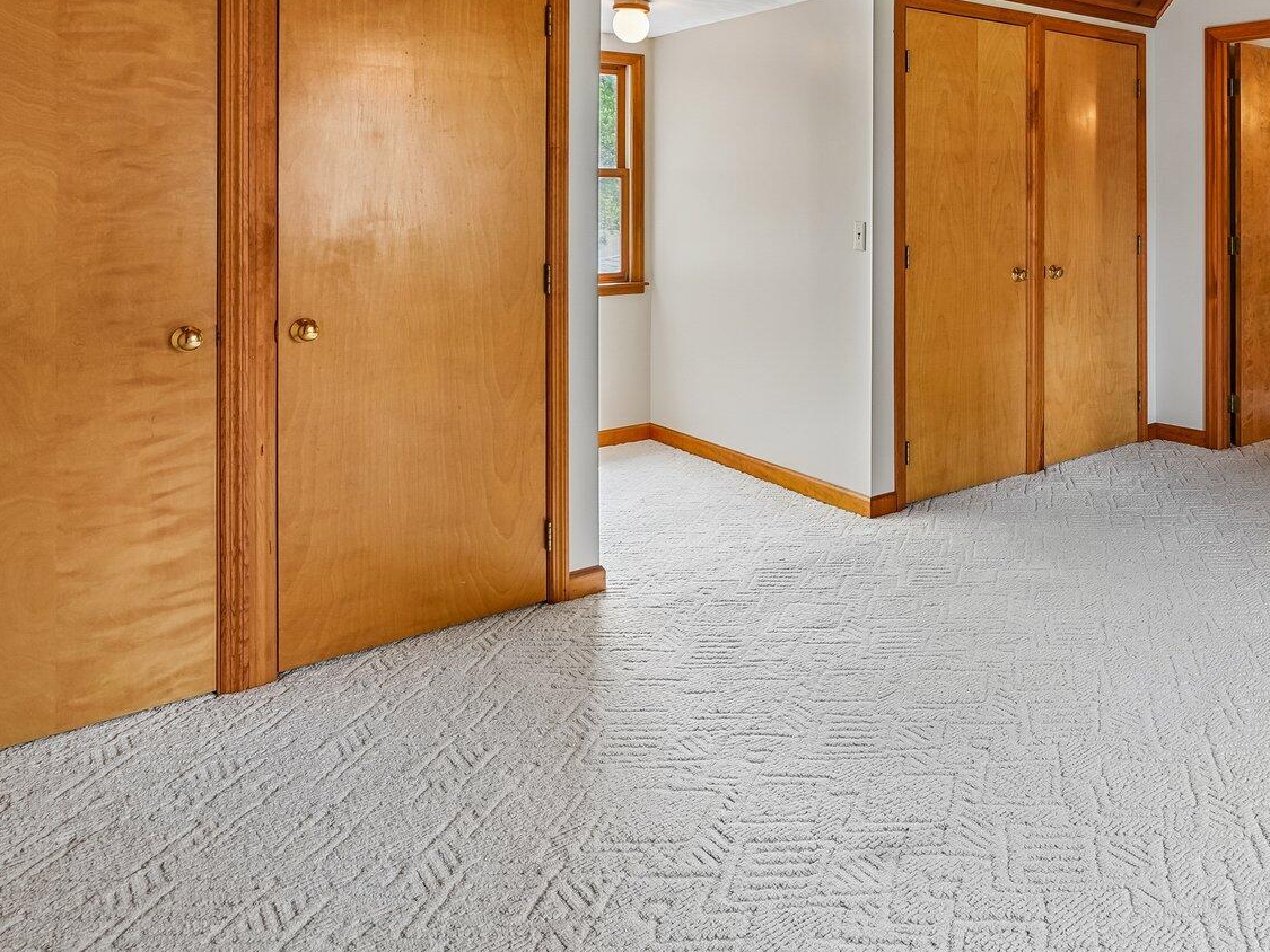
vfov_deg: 46.2
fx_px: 1059
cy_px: 205
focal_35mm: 29
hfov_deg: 58.6
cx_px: 953
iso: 400
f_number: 8
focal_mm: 16.5
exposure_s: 1/15
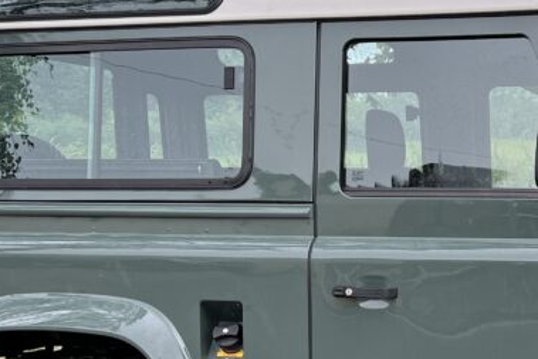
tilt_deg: -8.3
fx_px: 1091
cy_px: 270
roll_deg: +1.2
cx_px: 538
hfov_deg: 26.2
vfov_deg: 18.6
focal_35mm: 73
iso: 50
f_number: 1.5
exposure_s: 1/303
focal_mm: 5.7
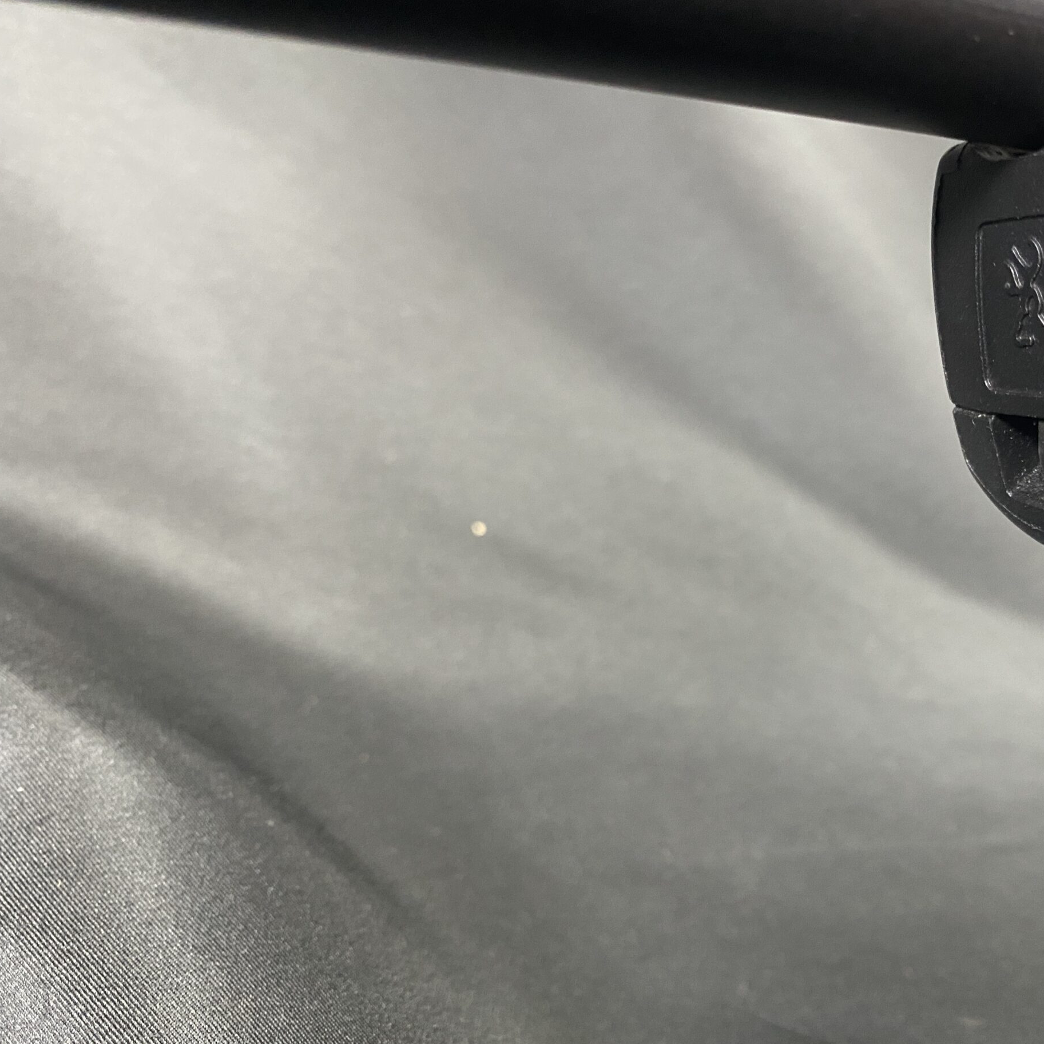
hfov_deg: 51.2
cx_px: 725
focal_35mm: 31
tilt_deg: -7.3
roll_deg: -2.0
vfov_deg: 52.5
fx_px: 1058
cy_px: 546
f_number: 1.8
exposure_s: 1/60
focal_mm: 4.25
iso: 400
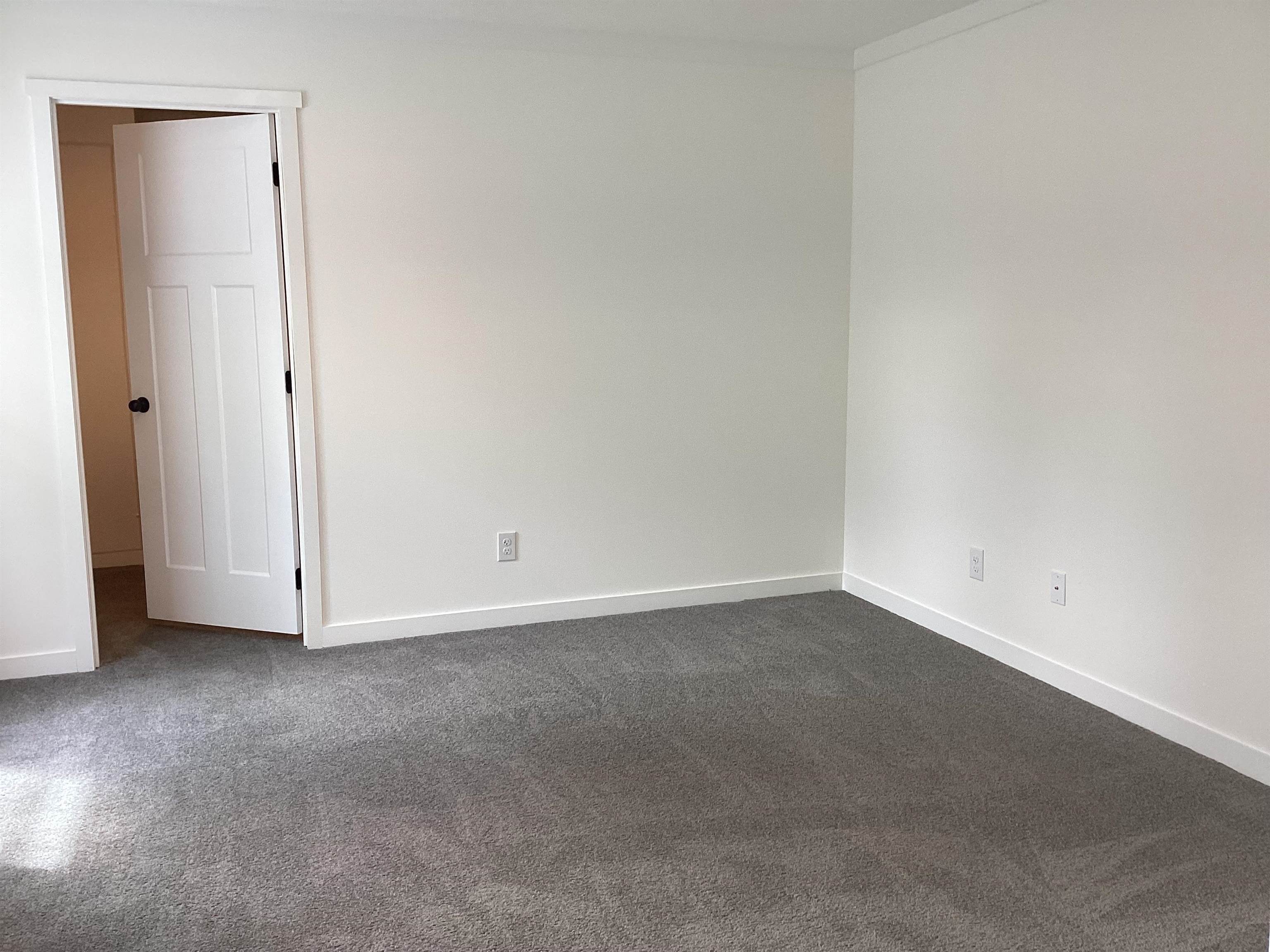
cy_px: 476
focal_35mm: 31
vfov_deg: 45.4
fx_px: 1137
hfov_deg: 58.4
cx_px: 635
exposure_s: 1/50
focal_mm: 3.3
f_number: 2.4
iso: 50
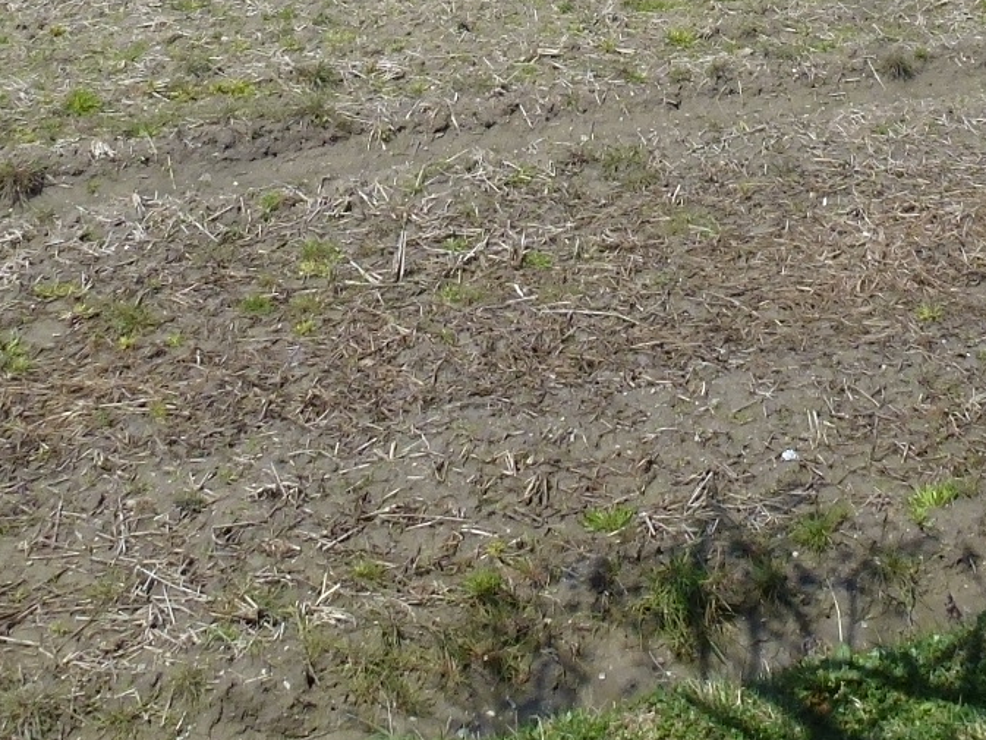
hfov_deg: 26.5
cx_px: 677
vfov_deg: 18.0
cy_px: -366
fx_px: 2080
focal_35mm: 73
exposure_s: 1/640
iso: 100
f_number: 4
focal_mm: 4.3
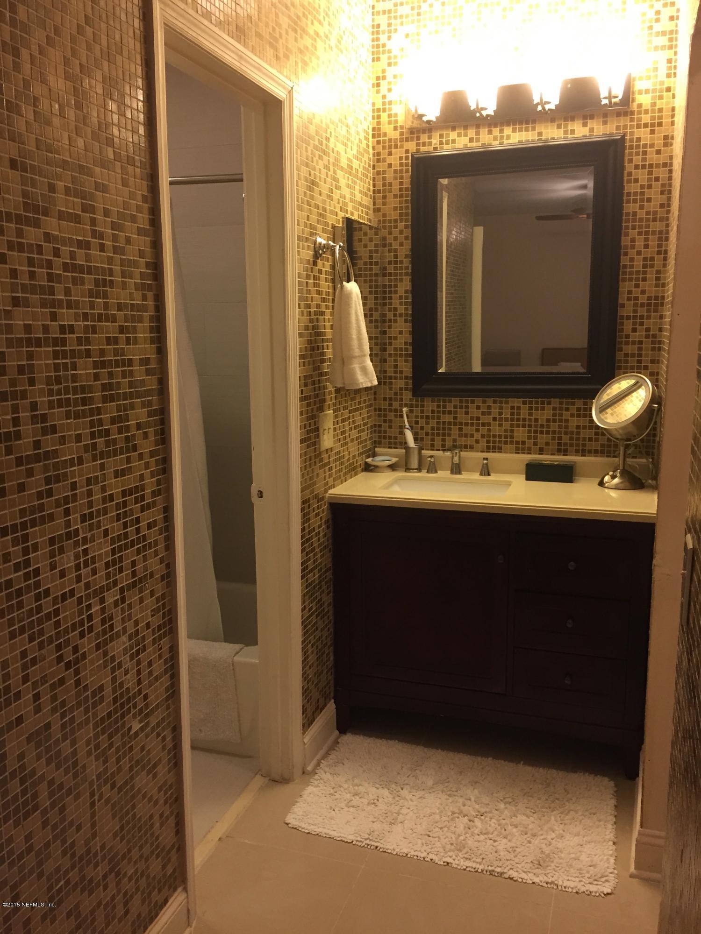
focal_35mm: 29
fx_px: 783
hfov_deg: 48.2
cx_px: 350
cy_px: 467
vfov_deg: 61.7
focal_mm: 4.15
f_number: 2.2
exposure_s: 1/30
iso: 100
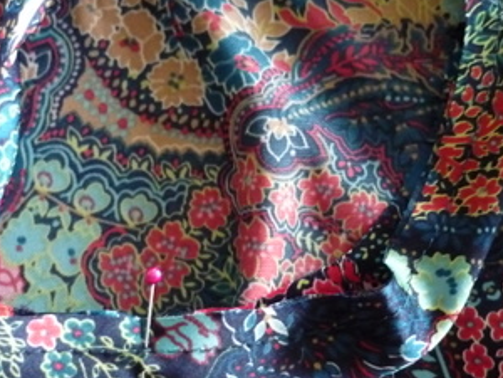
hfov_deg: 29.4
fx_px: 959
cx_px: 265
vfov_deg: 22.2
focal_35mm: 66
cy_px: 207
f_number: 2.8
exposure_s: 1/25
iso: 800
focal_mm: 5.5
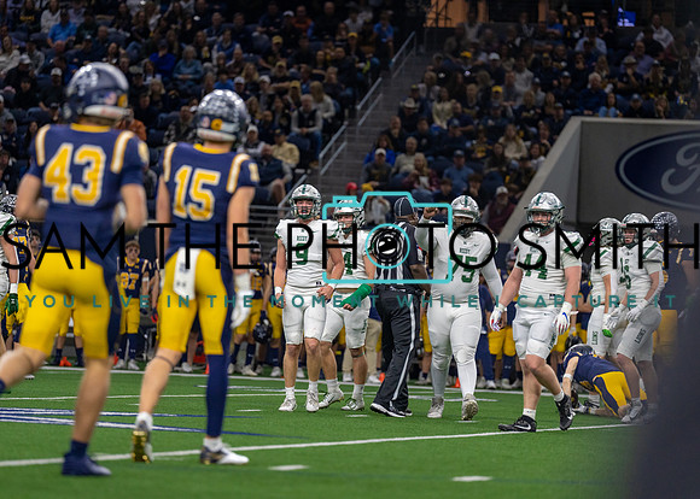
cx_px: 350
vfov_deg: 6.9
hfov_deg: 9.6
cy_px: 250
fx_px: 4165
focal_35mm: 210
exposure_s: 1/1000
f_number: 2.8
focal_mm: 200
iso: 2000
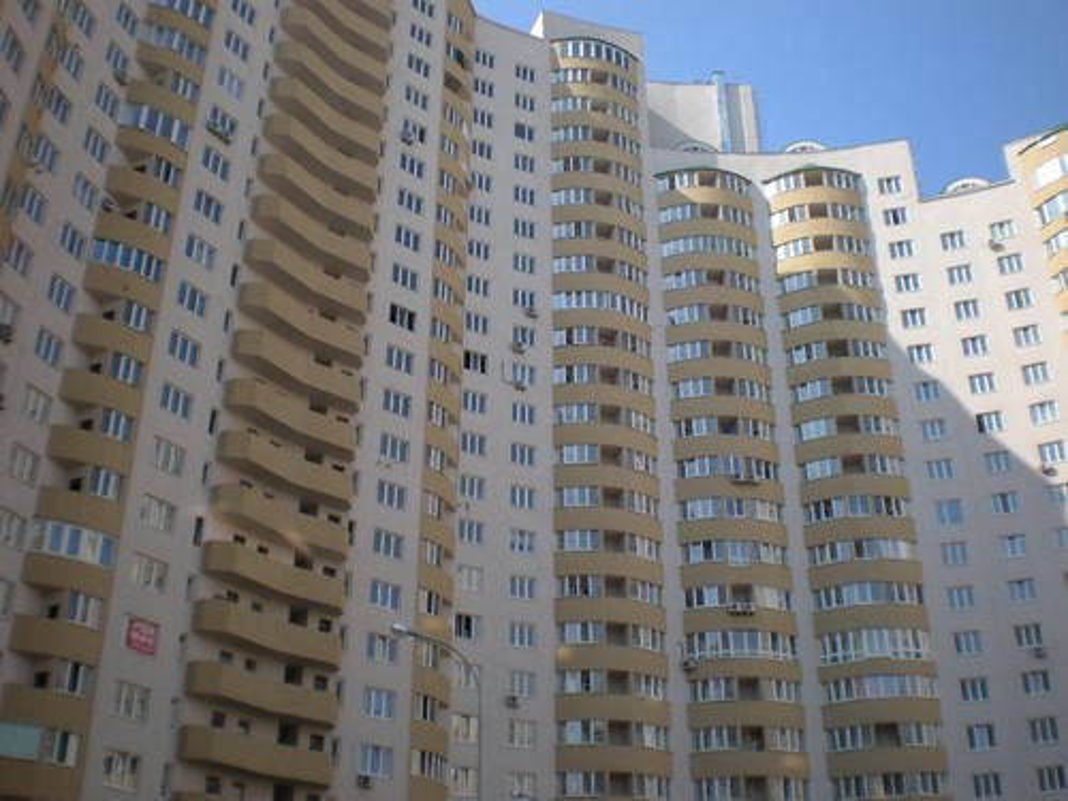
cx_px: 534
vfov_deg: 37.7
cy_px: 400
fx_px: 1172
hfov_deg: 49.0
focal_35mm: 38
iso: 64
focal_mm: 6.3
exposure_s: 1/284
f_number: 4.6
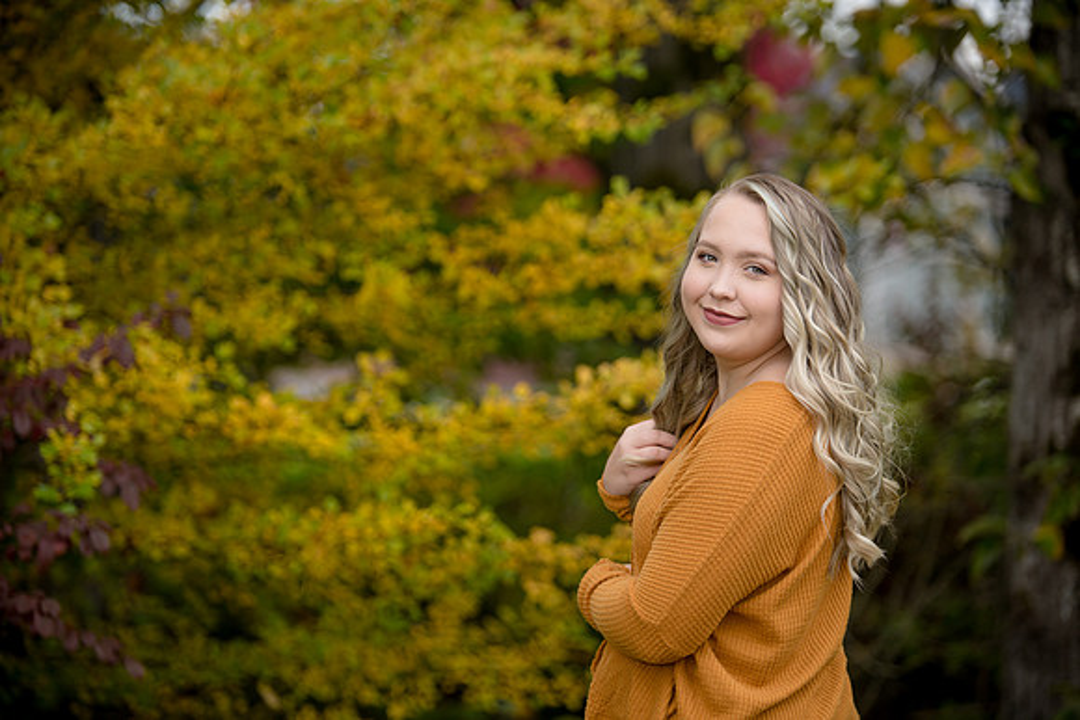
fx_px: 3751
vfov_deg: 11.0
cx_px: 540
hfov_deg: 16.4
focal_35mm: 125
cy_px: 360
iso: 160
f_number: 3.2
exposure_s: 1/320
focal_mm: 125
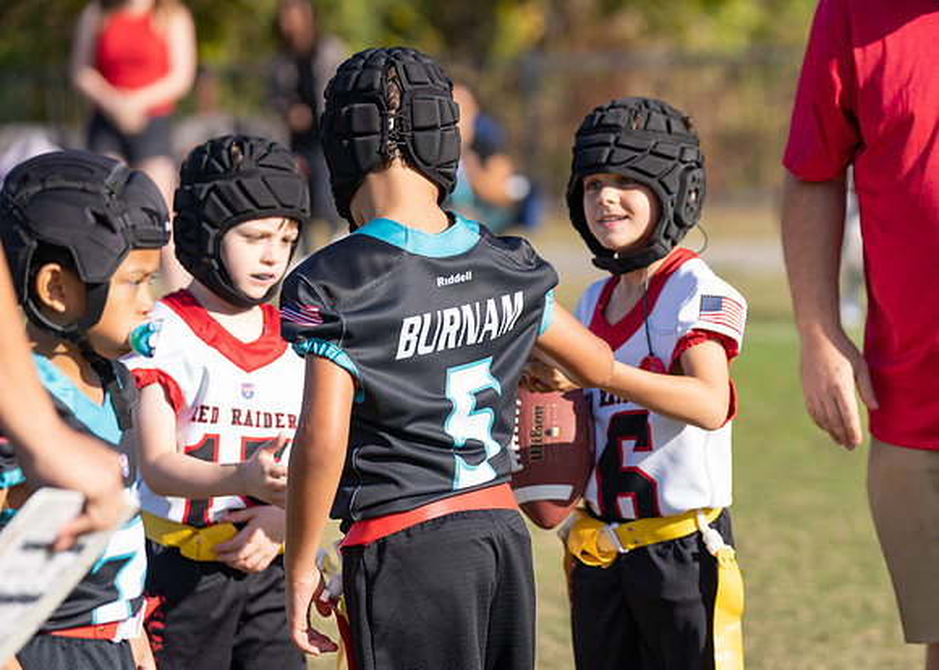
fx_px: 4002
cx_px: 625
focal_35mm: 150
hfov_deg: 13.4
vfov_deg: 9.6
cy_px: 339
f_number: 2.8
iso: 100
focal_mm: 114
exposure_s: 1/1000
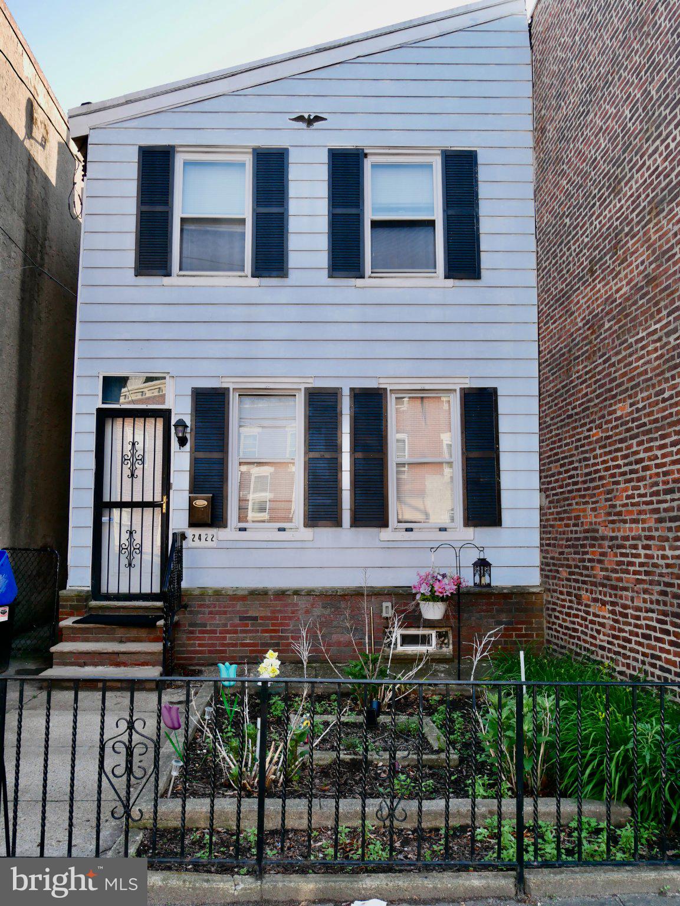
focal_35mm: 30
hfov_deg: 46.8
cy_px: 453
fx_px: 785
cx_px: 340
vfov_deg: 59.9
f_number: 5
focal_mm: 15
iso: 200
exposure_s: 1/160
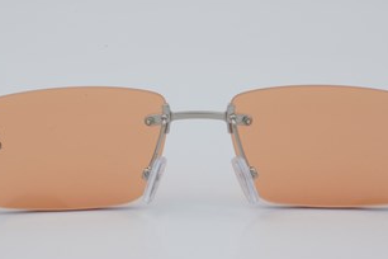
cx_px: 199
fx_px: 1160
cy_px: 141
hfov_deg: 19.0
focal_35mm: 108
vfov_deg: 12.7
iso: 100
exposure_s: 1/4
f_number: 32
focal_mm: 55
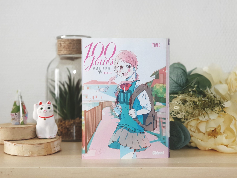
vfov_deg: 25.7
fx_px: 390
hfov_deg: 33.8
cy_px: 84
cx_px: 117
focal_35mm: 57
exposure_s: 1/50
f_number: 2.4
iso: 160
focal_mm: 6
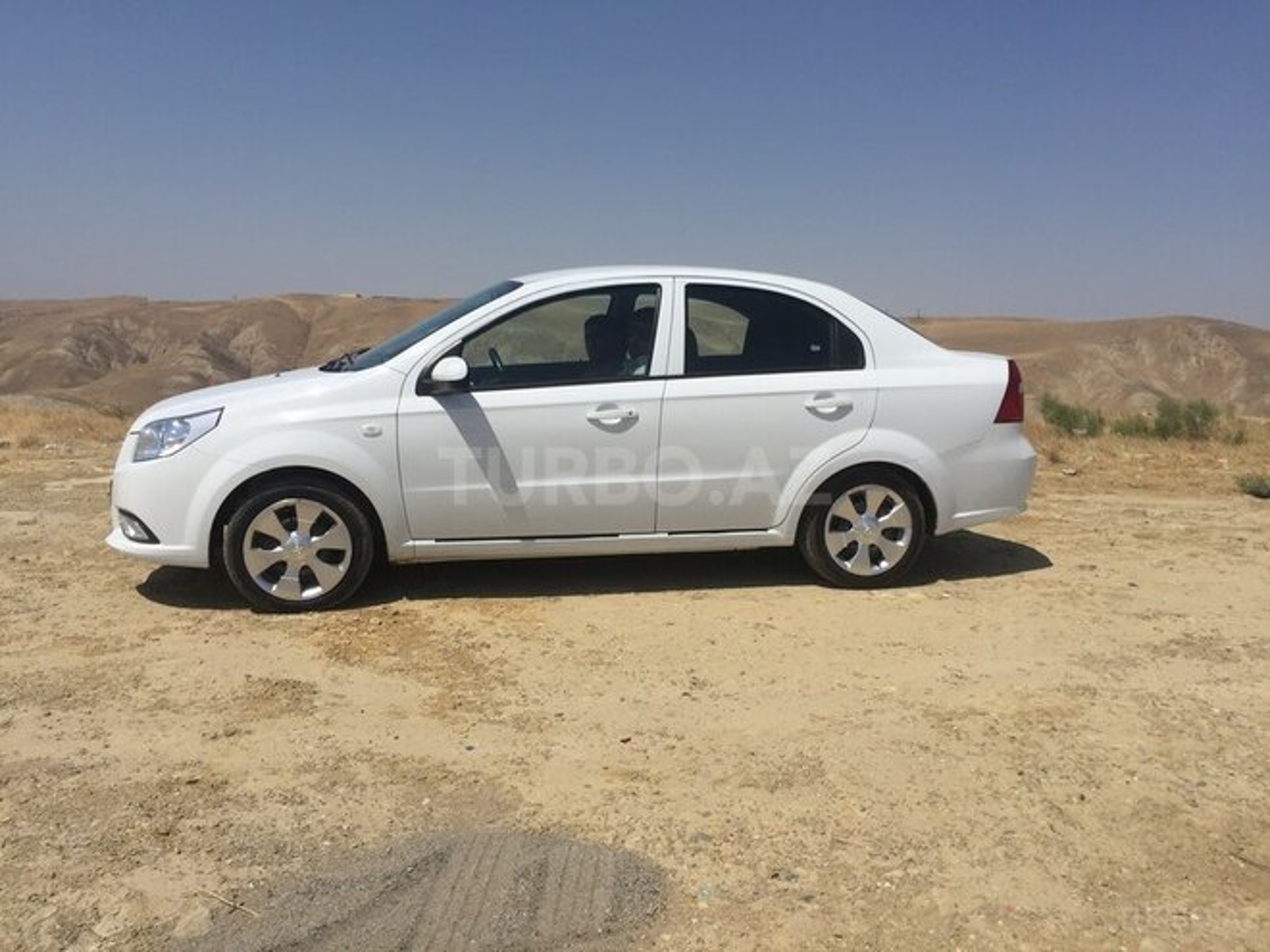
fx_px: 1064
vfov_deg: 48.2
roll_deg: -3.3
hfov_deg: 61.7
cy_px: 476
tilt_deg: -6.6
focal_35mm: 29
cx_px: 635
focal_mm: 4.15
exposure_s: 1/5650
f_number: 2.2
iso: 32
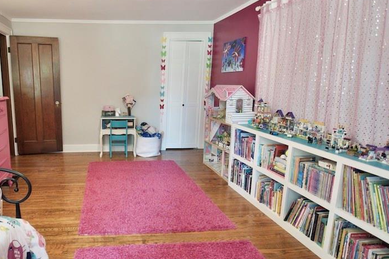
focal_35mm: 22
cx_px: 128
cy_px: 128
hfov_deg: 76.0
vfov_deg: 57.1
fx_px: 237
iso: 100
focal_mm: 10
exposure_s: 1/4
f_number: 3.5
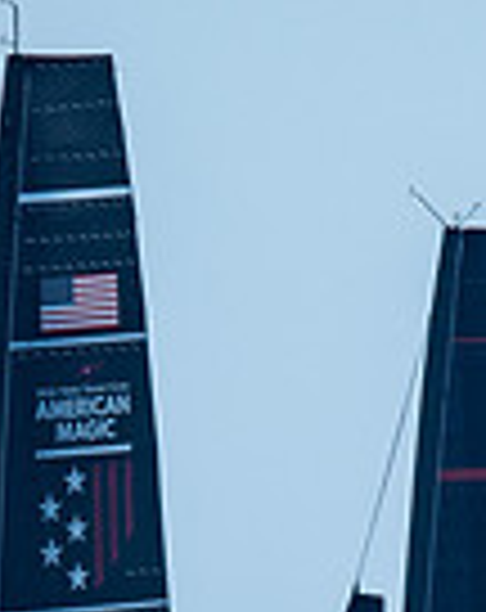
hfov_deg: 0.6
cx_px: 241
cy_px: 601
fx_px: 43780
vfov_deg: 0.8
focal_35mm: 2424
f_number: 4
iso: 200
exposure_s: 1/4000
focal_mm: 300
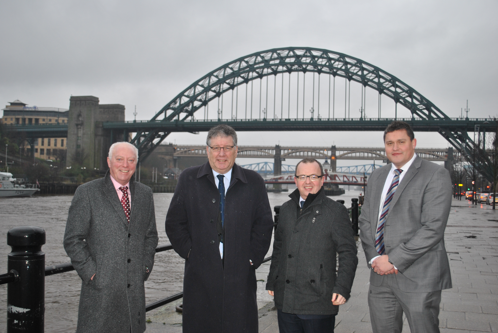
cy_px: 166
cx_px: 249
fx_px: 540
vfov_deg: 34.3
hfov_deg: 49.5
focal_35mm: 39
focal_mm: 26
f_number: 4.2
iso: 200
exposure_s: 1/60
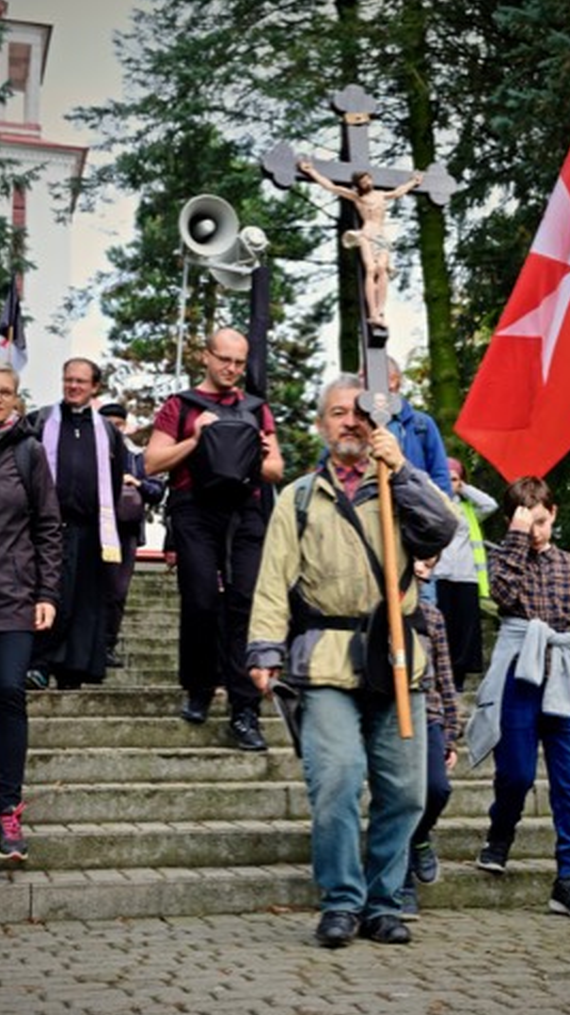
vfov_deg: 38.5
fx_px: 1452
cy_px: 506
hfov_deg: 22.2
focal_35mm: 54
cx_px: 320
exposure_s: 1/140
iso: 400
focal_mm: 34.3
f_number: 5.6
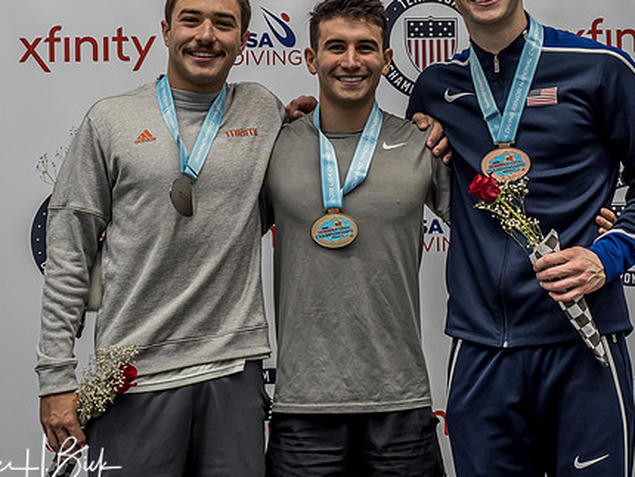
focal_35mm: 80
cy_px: 157
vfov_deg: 18.4
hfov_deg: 24.4
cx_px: 343
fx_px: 1468
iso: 640
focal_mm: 24
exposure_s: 1/125
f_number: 4
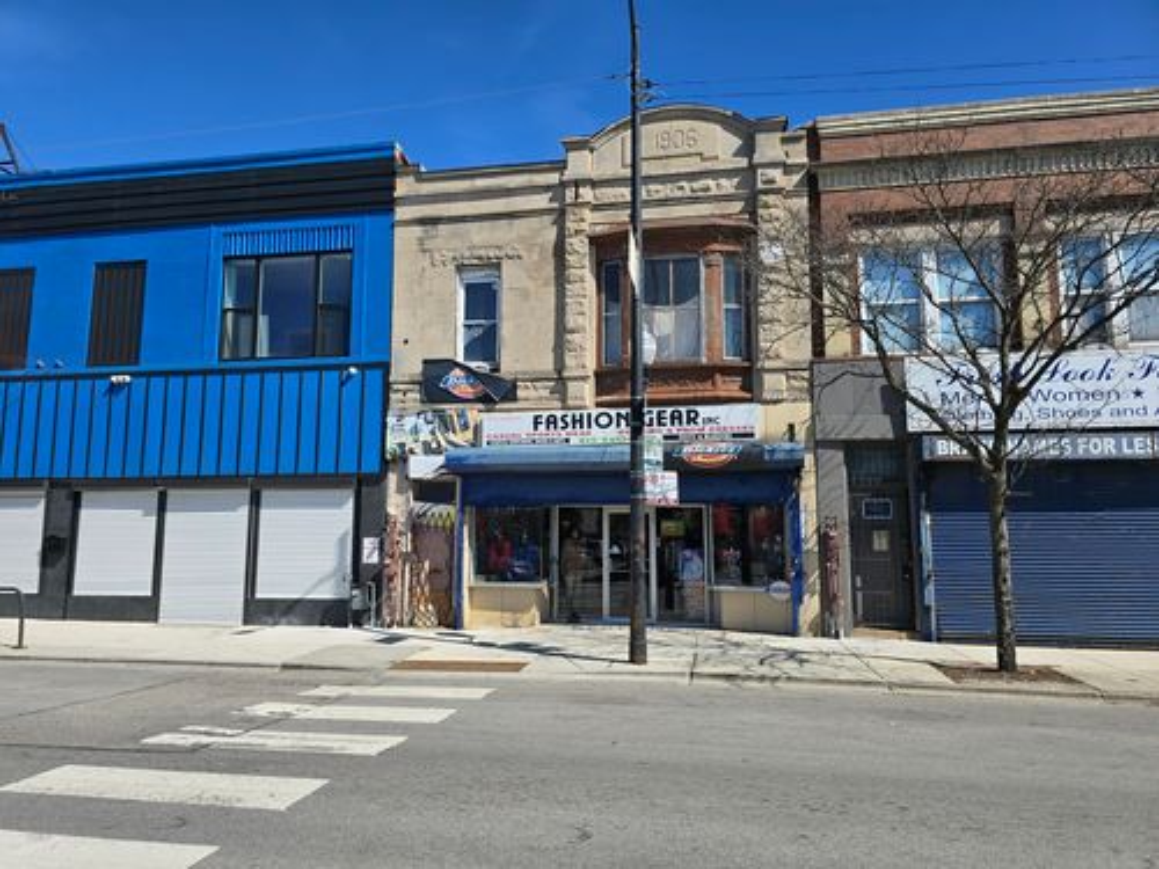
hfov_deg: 73.9
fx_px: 770
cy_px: 434
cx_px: 580
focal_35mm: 23
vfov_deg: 58.9
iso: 12
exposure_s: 1/942
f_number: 1.7
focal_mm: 6.3
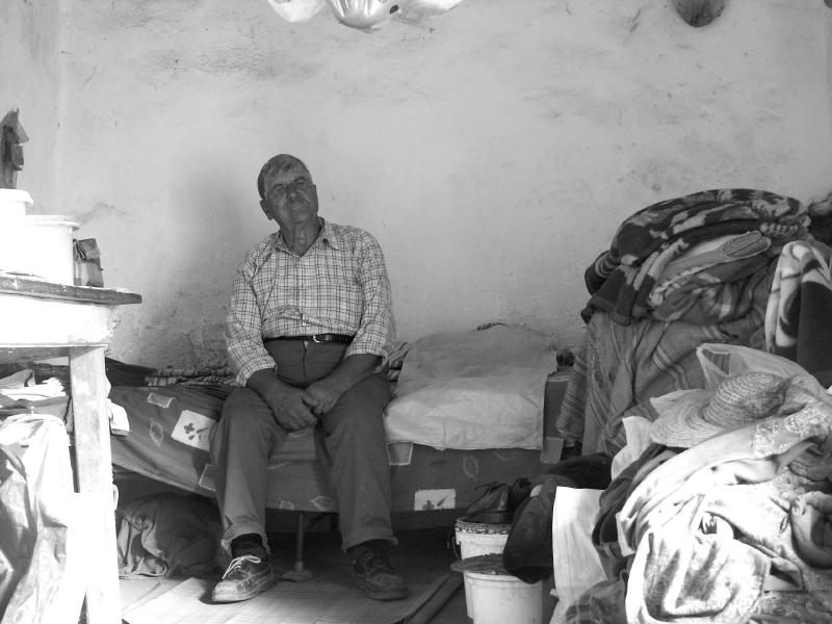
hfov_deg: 37.5
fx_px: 1226
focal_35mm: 51
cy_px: 312
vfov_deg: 28.6
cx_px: 416
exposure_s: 1/2
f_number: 2.8
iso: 200
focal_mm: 13.03
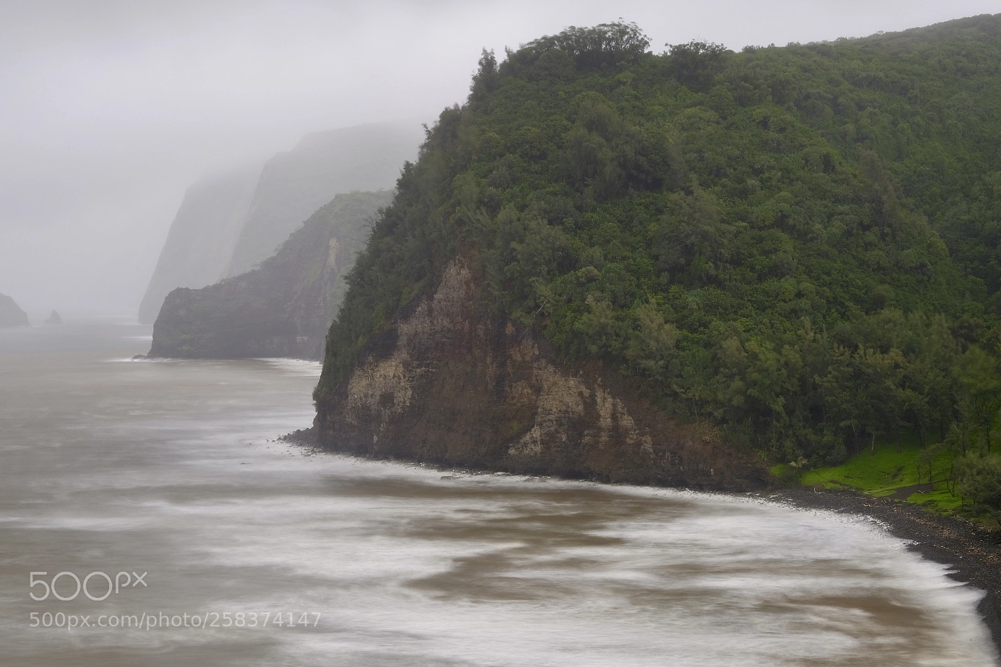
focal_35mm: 76
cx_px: 497
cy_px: 332
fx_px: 2113
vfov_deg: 17.9
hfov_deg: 26.7
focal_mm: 50
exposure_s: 15
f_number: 11
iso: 200
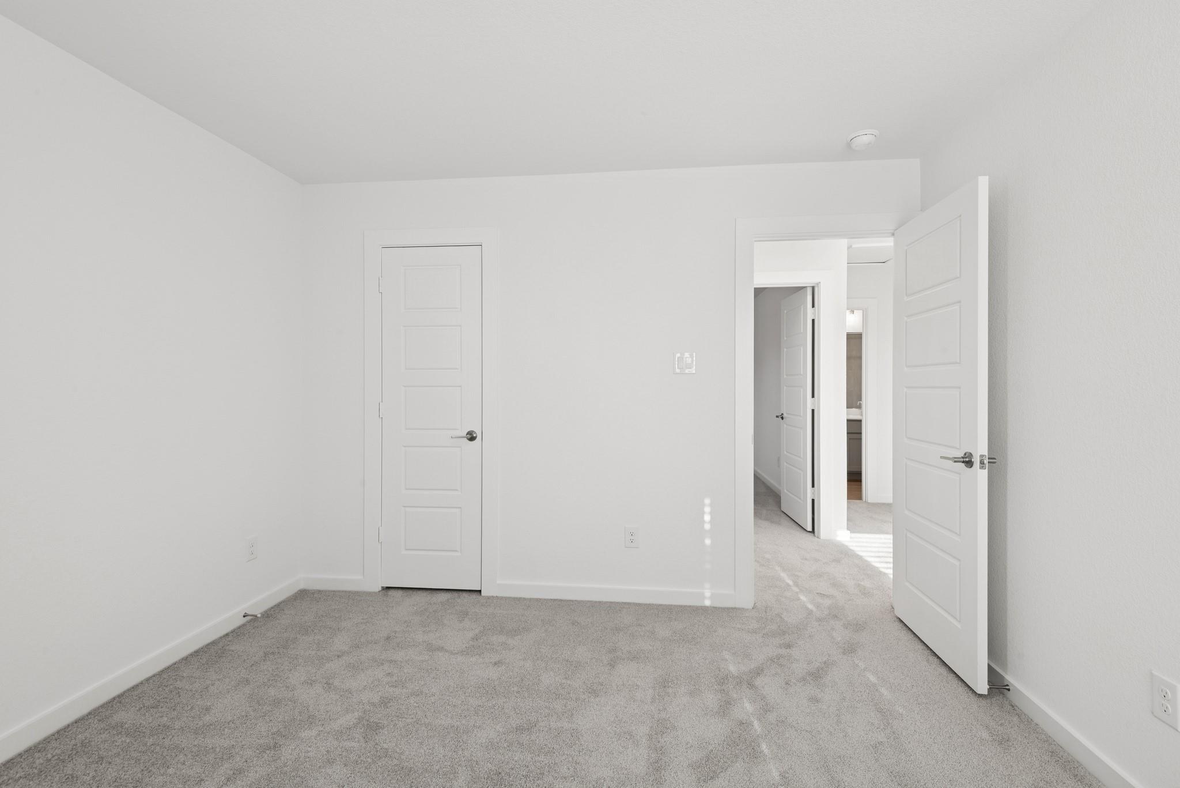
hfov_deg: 96.7
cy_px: 394
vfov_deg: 73.8
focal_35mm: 16
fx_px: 525
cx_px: 590
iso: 160
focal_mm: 16
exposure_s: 1/6
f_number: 9
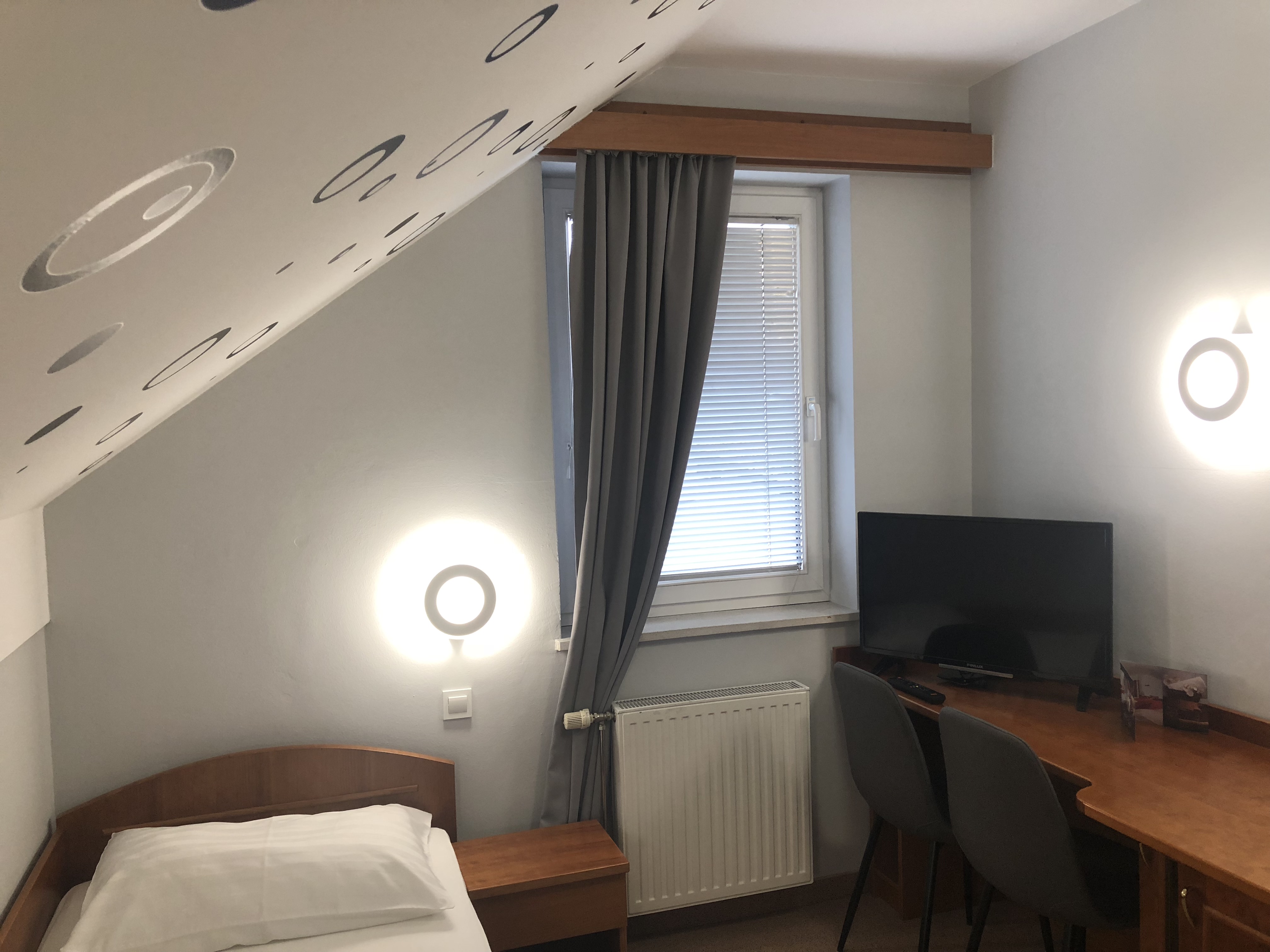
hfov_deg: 63.4
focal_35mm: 28
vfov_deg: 49.7
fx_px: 1027
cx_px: 635
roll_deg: +2.6
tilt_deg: -3.3
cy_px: 476
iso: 32
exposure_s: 1/32
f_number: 1.8
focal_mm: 4
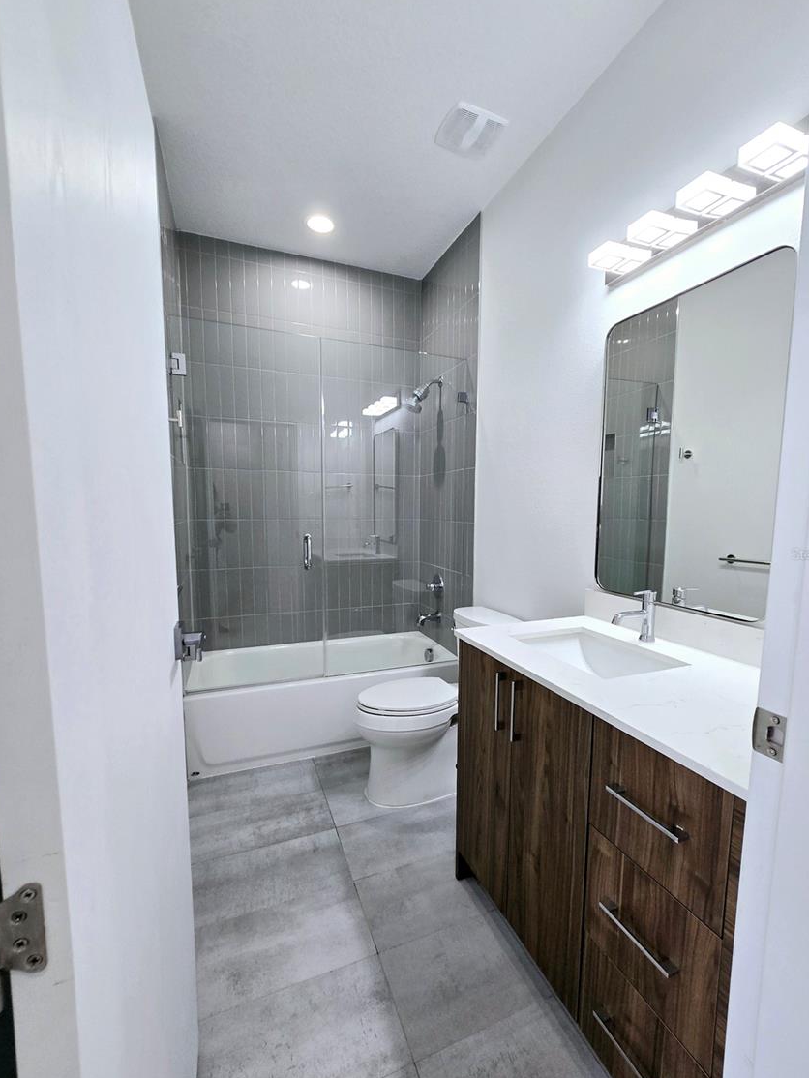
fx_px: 436
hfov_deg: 85.6
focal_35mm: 14
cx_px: 425
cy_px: 554
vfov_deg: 102.0
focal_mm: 2.2
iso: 80
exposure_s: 1/60.2
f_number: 2.2
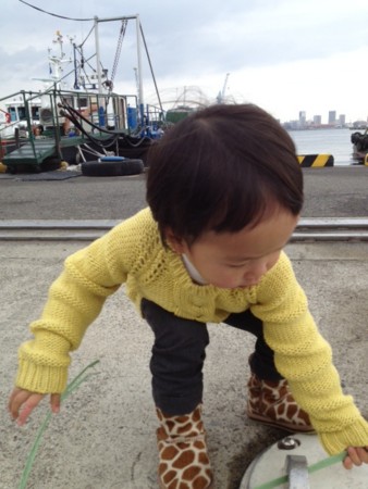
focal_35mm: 35
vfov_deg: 52.6
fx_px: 496
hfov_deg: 40.7
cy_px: 244
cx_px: 184
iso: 50
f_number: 2.4
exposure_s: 1/546
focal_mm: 4.28
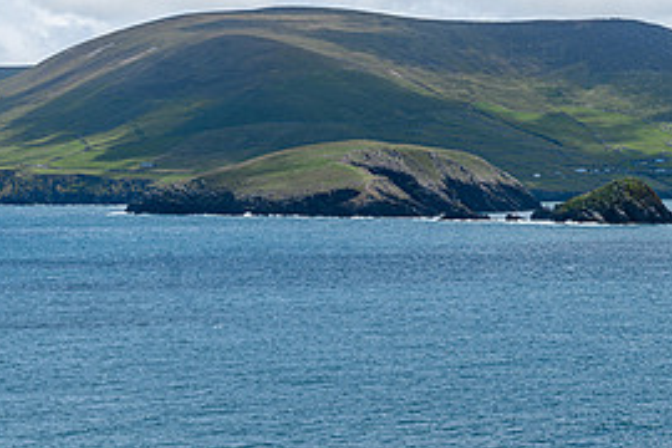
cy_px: 123
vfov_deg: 12.9
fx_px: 1979
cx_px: 647
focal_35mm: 106
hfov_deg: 18.8
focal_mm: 48
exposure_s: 1/640
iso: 100
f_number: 8
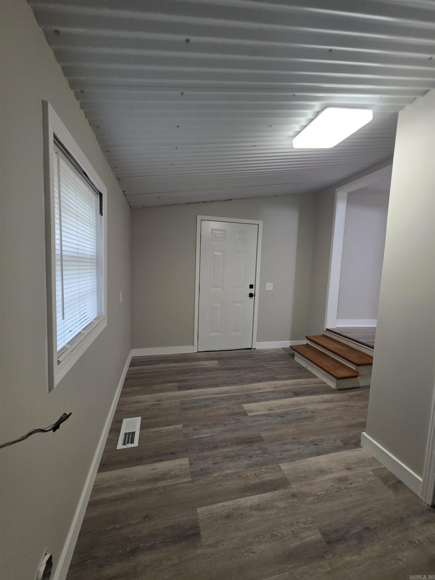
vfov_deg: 106.2
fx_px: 218
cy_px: 290
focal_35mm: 13
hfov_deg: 89.9
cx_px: 218
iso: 320
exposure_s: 1/60
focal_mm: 2.2
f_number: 1.9
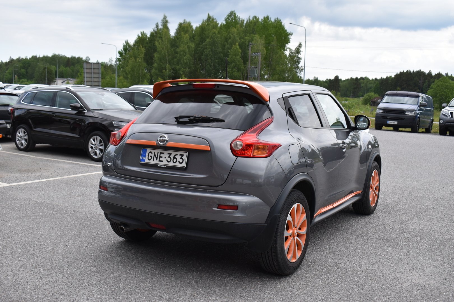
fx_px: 473
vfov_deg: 35.5
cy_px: 151
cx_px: 227
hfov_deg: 51.3
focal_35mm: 38
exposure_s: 1/350
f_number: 6.7
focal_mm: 25
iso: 200
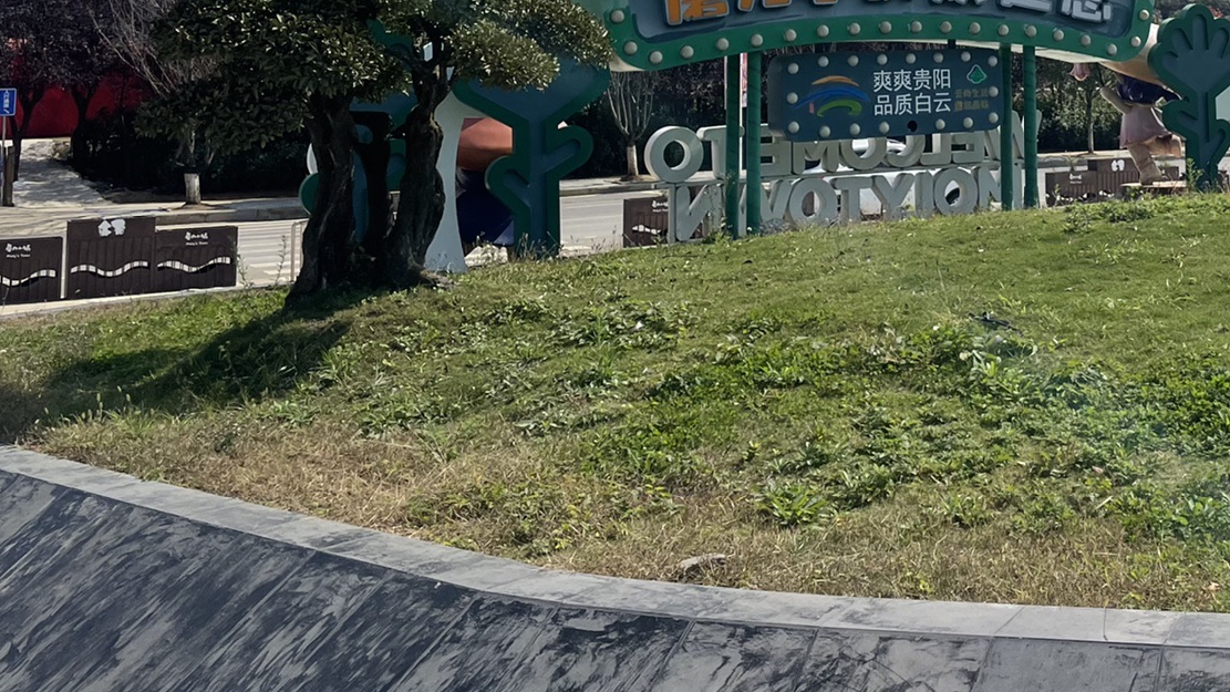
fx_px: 1663
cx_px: 1006
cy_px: -79
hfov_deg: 38.8
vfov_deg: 22.1
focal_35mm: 51
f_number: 1.6
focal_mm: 4.2
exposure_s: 1/8403
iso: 32
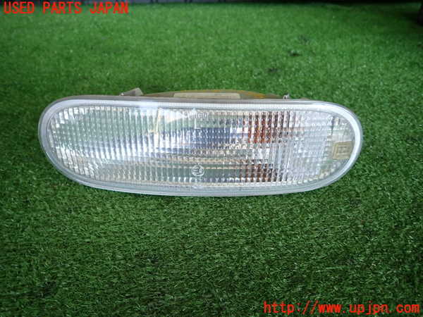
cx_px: 212
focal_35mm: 25
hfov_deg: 69.4
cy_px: 158
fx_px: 305
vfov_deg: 54.9
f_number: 2
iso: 200
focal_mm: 4.5
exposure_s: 1/100
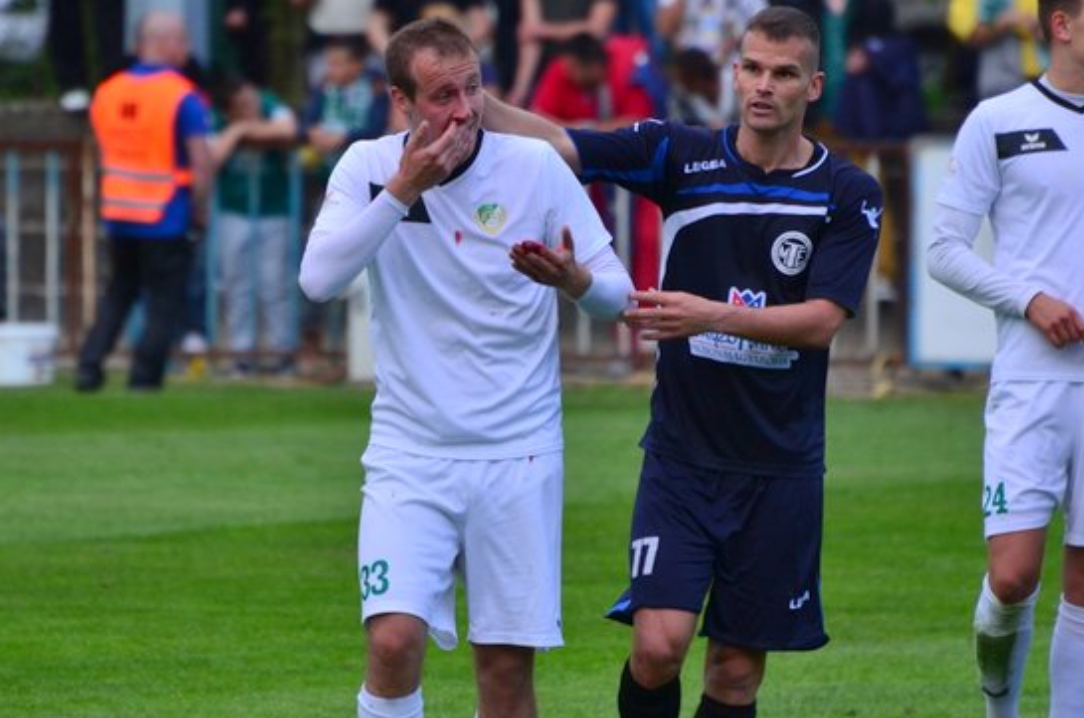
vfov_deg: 2.1
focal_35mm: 660
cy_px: 272
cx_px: 471
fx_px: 19833
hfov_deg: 3.1
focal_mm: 300
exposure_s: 1/800
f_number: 5.6
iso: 640
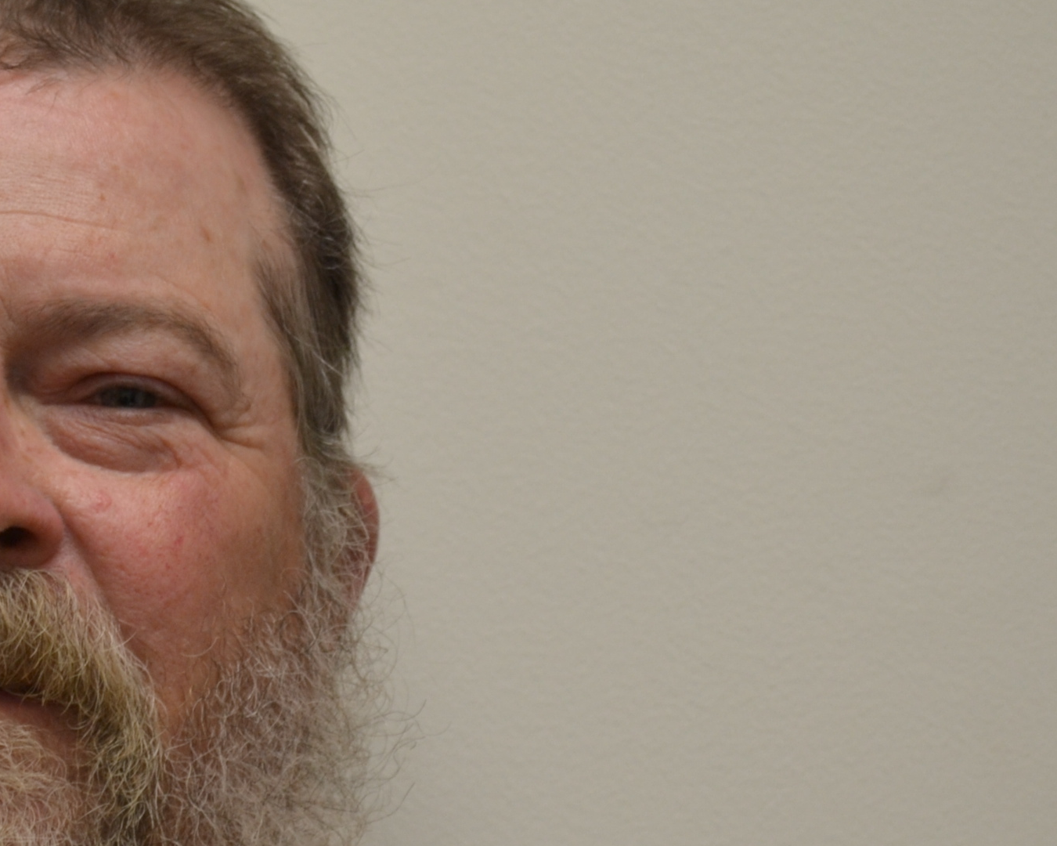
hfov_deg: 9.7
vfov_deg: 7.8
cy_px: 509
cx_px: -54
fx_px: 6200
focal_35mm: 198
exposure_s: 1/25
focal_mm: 55
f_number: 5.6
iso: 400
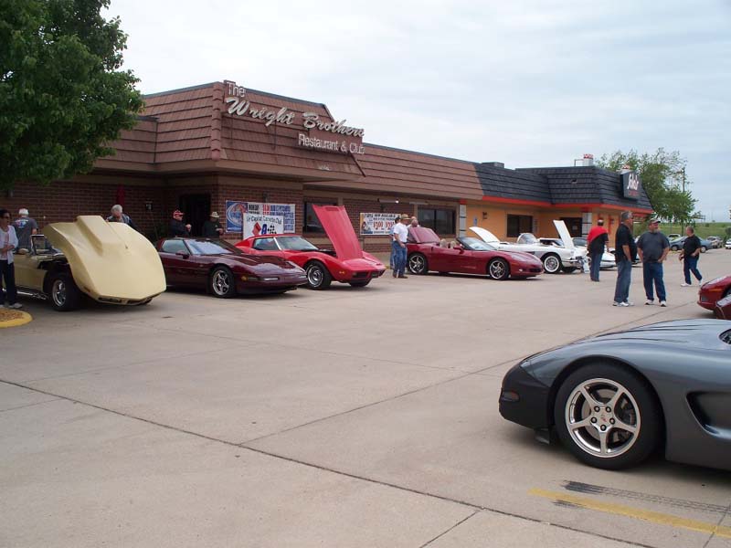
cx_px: 366
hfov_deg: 51.4
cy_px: 274
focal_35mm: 36
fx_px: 760
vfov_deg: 39.7
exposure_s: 1/320
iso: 64
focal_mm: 7.5
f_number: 5
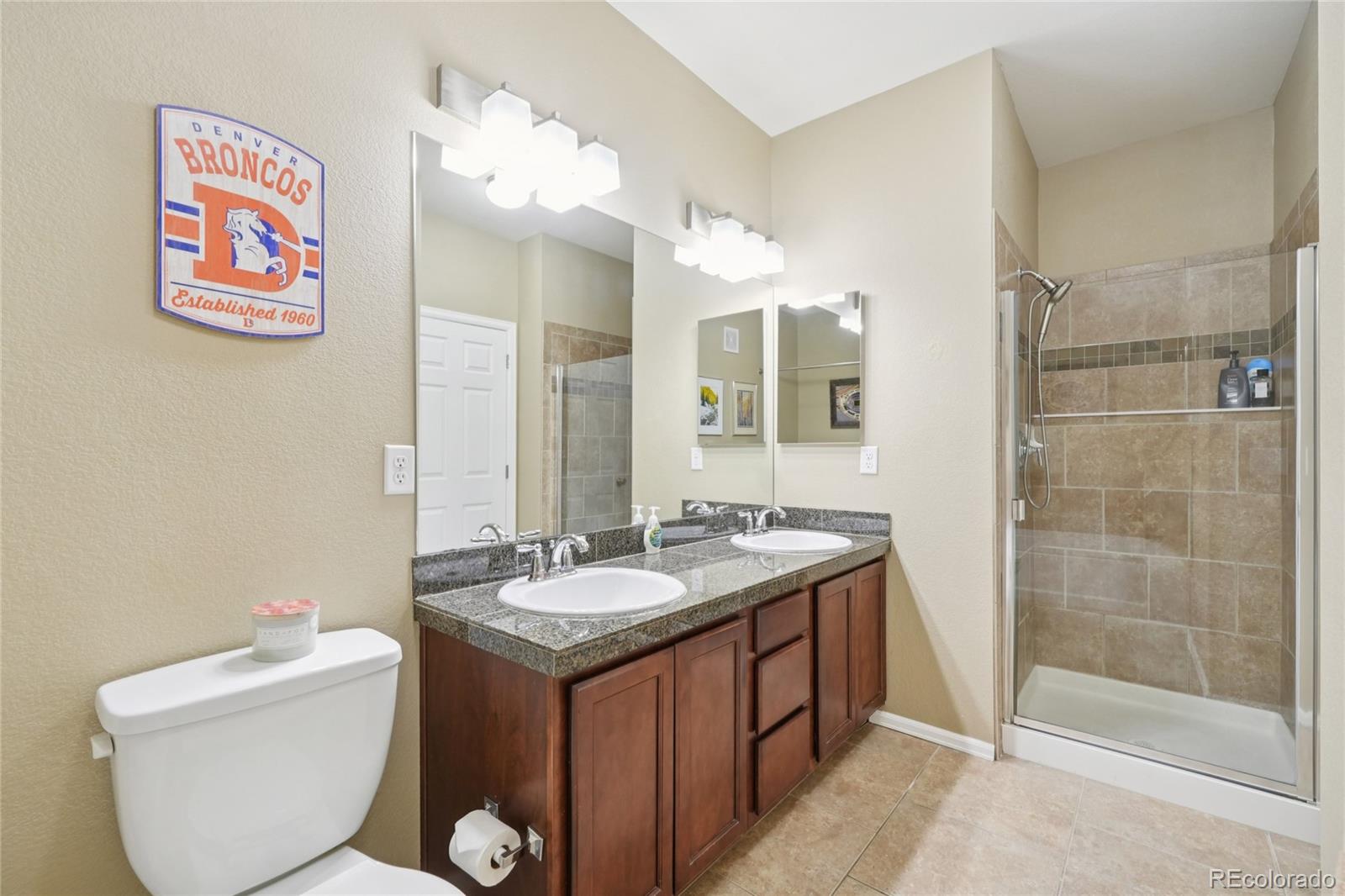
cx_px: 672
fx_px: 560
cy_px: 448
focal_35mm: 15
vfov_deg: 77.3
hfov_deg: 100.4
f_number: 8
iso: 800
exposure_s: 1/2.5
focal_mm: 10
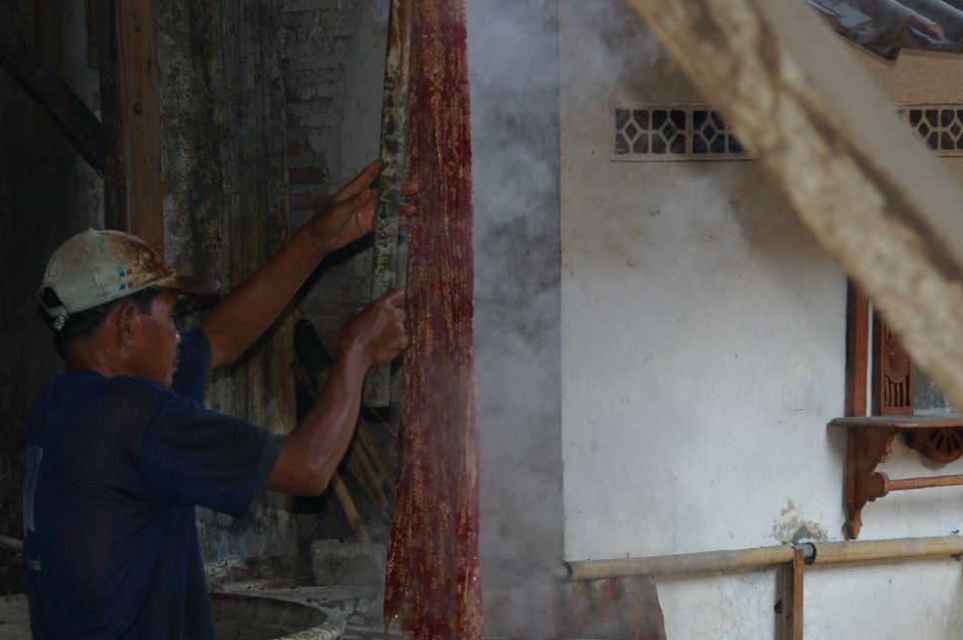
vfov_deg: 11.1
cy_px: 491
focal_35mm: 123
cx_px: 444
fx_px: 3286
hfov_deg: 16.7
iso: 200
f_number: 4.5
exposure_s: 1/60
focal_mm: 50
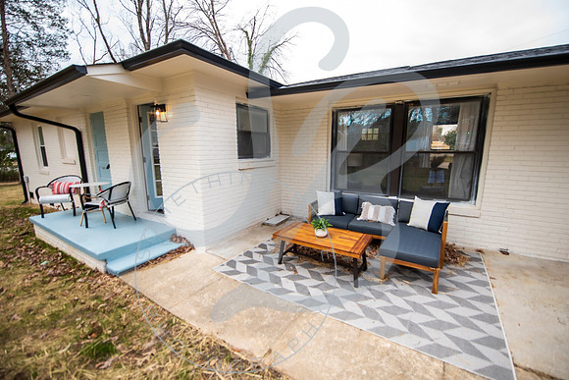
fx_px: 228
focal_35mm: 14
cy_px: 190
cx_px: 289
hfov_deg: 102.6
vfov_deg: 79.5
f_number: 2.8
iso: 200
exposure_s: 1/400
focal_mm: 14
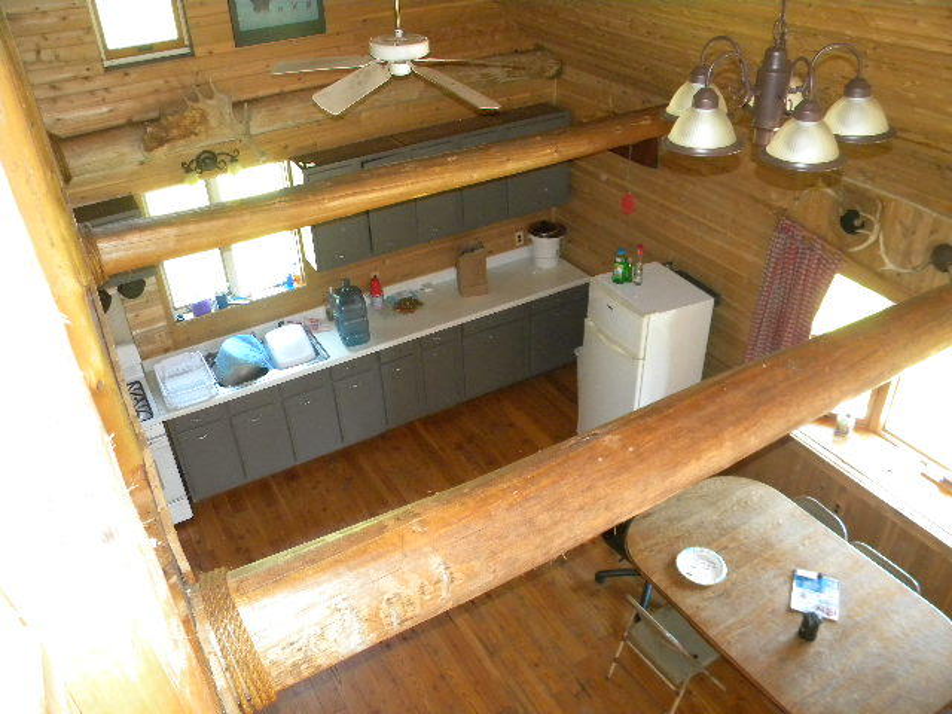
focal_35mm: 28
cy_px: 357
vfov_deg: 49.7
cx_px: 476
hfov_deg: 63.4
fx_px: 770
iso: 400
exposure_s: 1/26
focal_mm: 5
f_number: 3.5
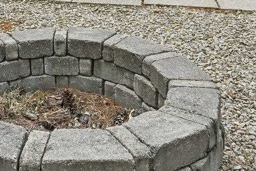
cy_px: -117
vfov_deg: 17.1
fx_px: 483
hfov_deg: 28.5
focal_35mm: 68
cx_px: 23
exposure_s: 1/320
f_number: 8
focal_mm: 16
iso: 400
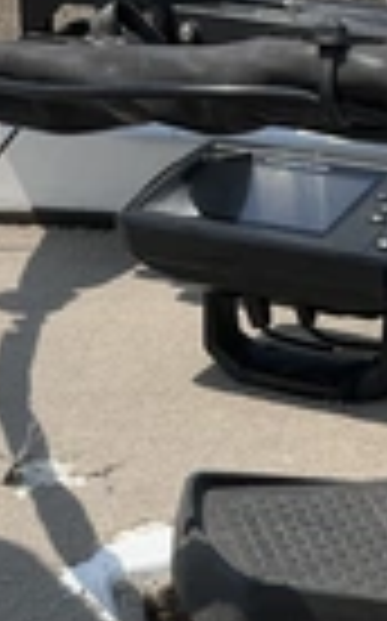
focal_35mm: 89
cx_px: 302
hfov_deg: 14.6
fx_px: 1505
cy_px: 567
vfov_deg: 22.7
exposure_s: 1/2227
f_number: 1.8
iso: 25
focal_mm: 3
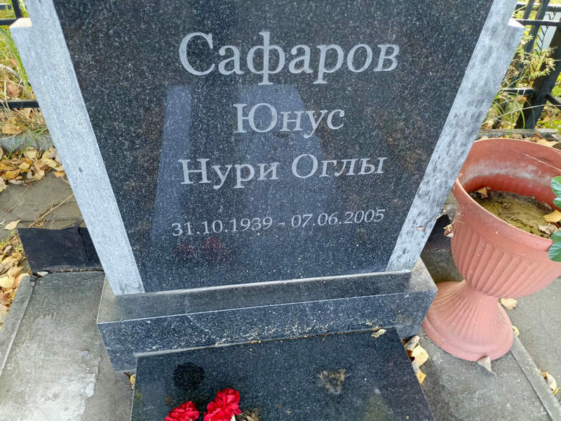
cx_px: 280
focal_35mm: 25
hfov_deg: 69.4
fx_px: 405
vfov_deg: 54.9
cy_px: 210
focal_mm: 4.76
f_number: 1.69
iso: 598
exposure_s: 1/60
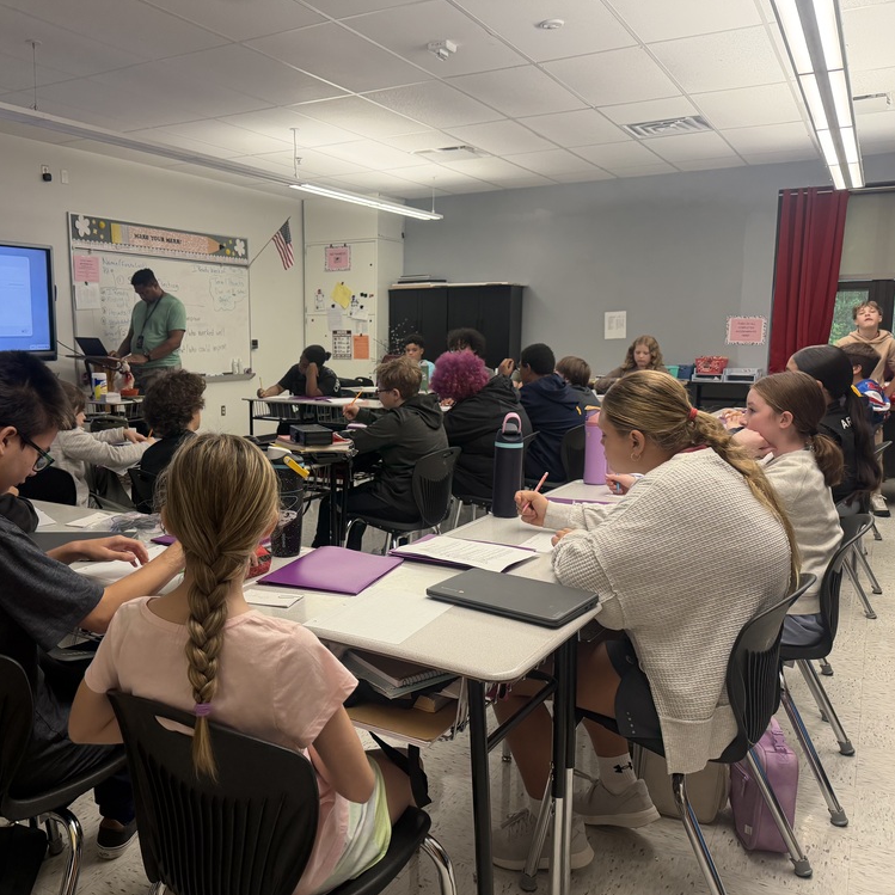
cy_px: 454
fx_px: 848
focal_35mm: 29
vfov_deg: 55.6
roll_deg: +0.2
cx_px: 339
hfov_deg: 55.0
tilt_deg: -8.4
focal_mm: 6.76
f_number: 1.78
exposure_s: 1/115
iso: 200
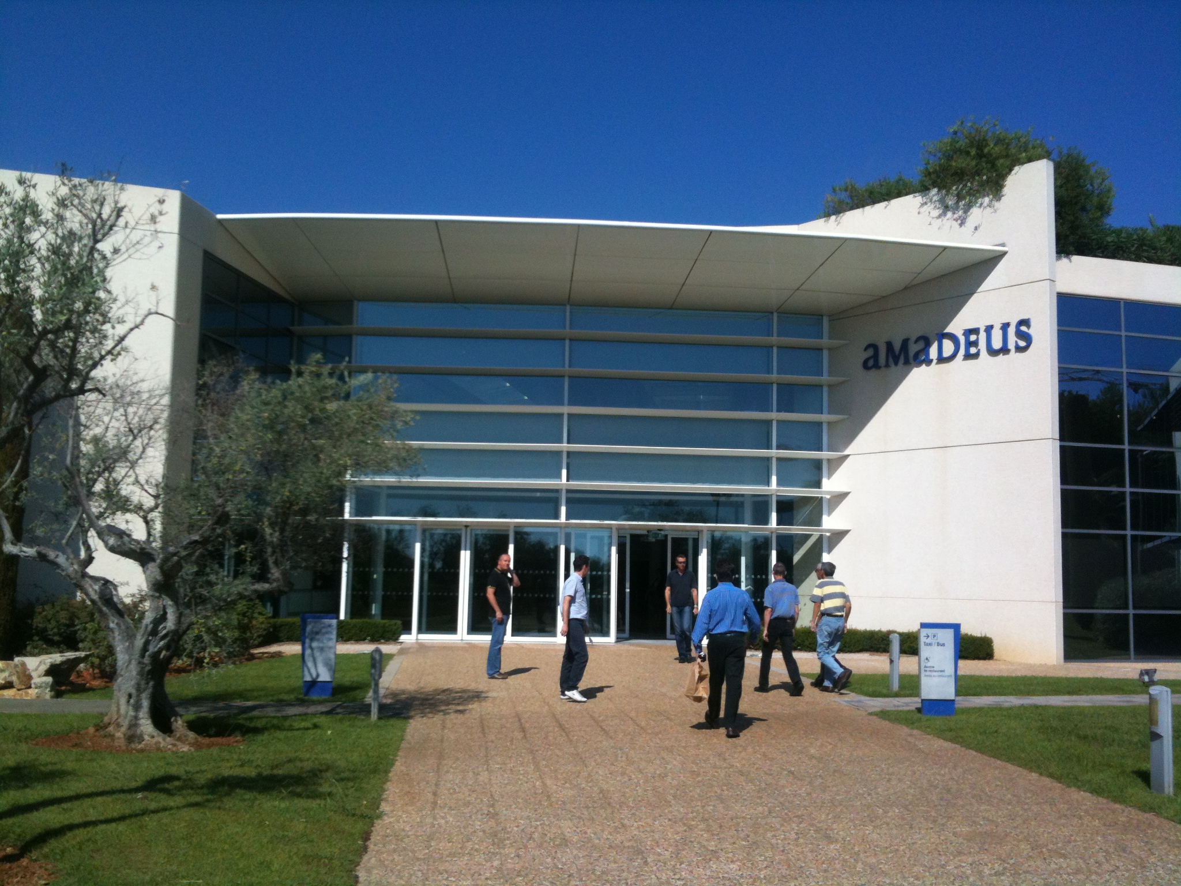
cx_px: 590
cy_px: 443
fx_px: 1194
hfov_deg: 52.6
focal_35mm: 35
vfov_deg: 40.7
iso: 64
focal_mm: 3.85
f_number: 2.8
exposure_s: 1/1832
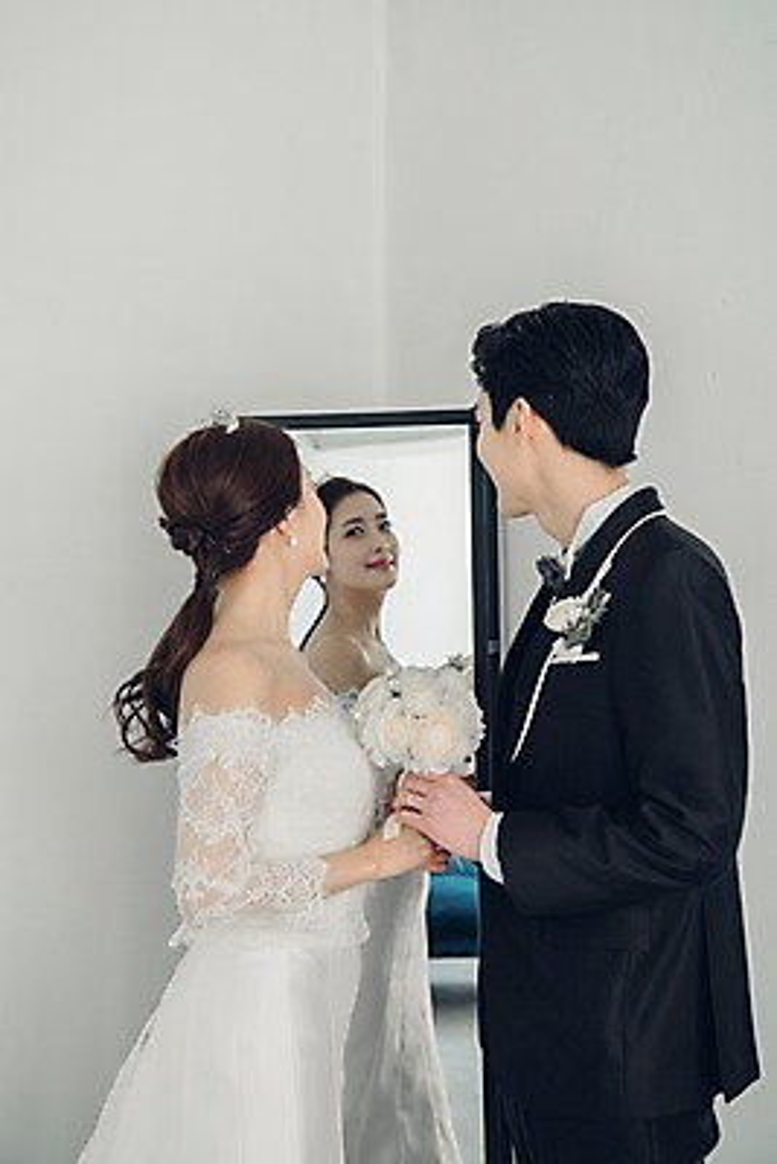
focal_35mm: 52
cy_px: 582
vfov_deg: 38.2
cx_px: 388
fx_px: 1682
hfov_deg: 26.0
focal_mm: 52
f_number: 5
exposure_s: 1/125
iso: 250
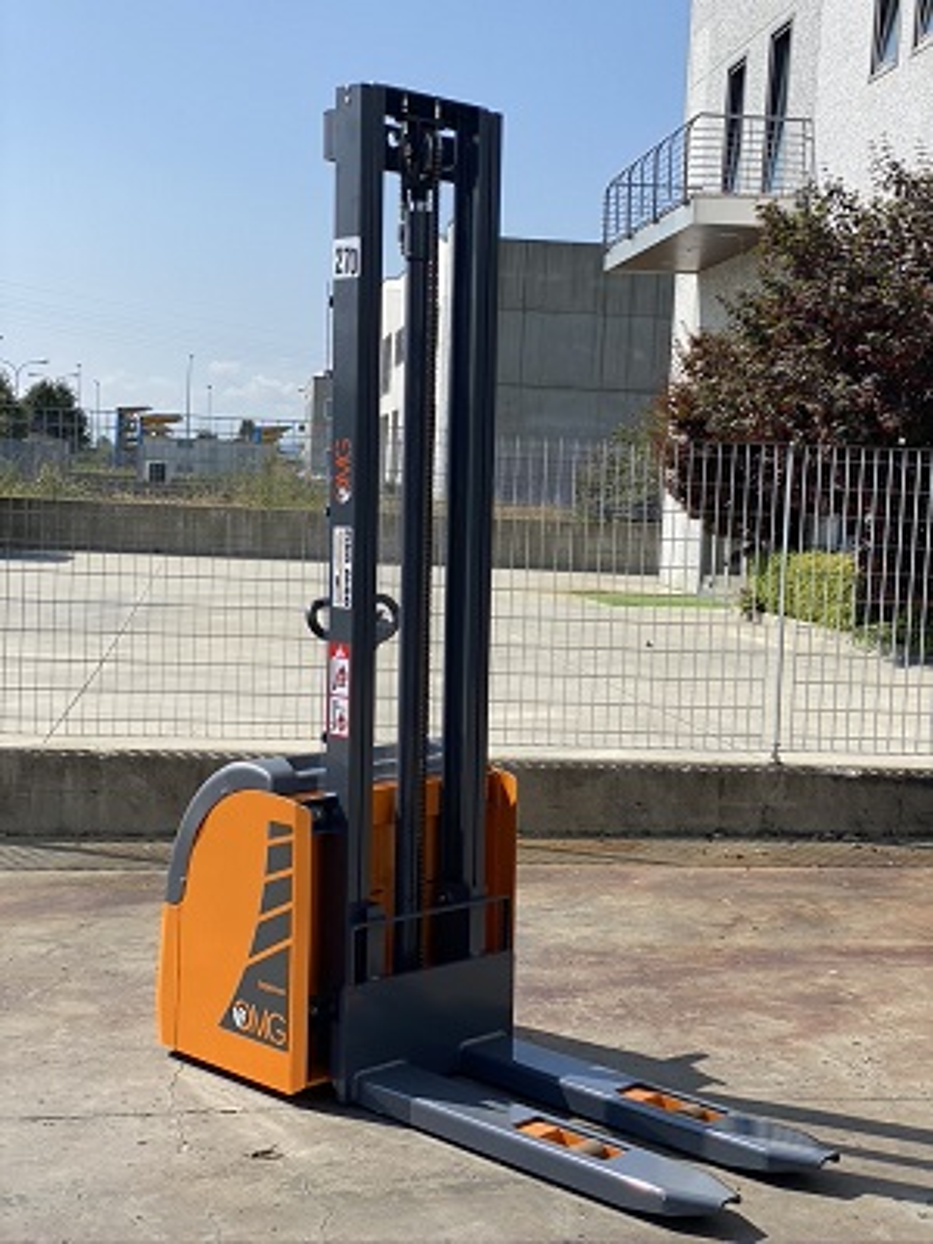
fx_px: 1869
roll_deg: -2.5
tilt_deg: -2.3
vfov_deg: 36.8
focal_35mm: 52
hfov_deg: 28.0
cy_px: 622
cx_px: 466
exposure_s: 1/1845
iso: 20
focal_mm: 6
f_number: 2
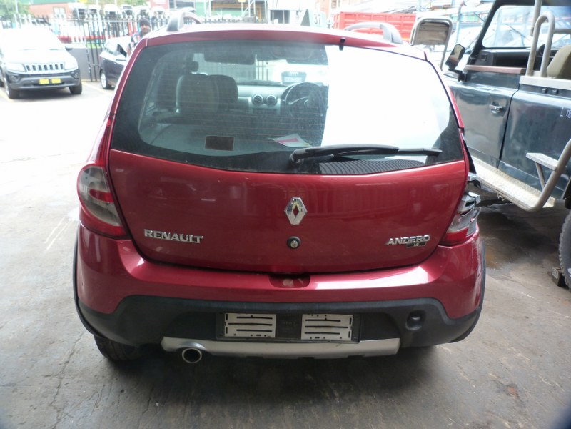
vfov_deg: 54.9
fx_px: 412
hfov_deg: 69.4
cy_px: 214
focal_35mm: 25
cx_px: 286
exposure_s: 1/60
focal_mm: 4.5
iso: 160
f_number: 2.8
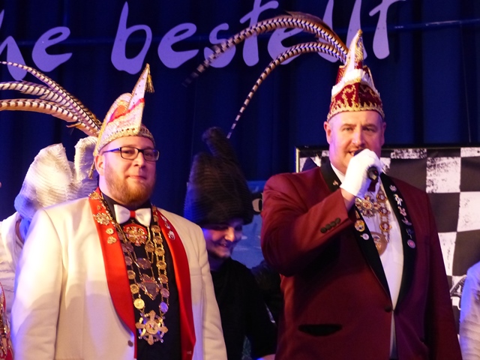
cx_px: 240
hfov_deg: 15.1
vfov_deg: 11.3
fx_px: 1817
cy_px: 180
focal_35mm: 131
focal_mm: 23.5
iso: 800
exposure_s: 1/50
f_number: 2.8
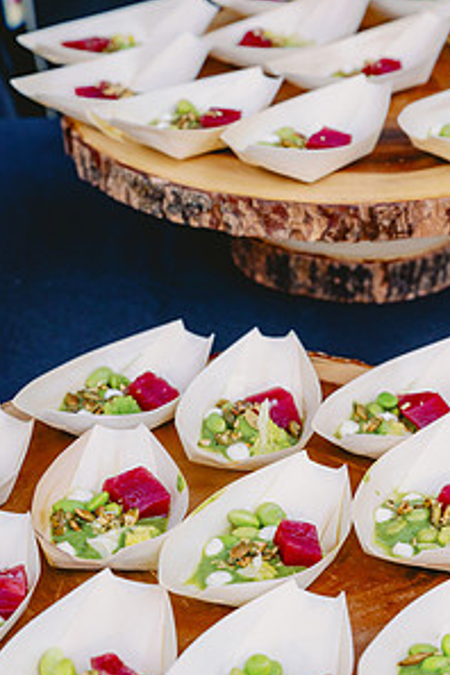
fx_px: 1987
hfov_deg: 12.9
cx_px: 261
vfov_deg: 19.3
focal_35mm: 106
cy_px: 380
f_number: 7.1
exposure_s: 1/320
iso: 400
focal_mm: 70
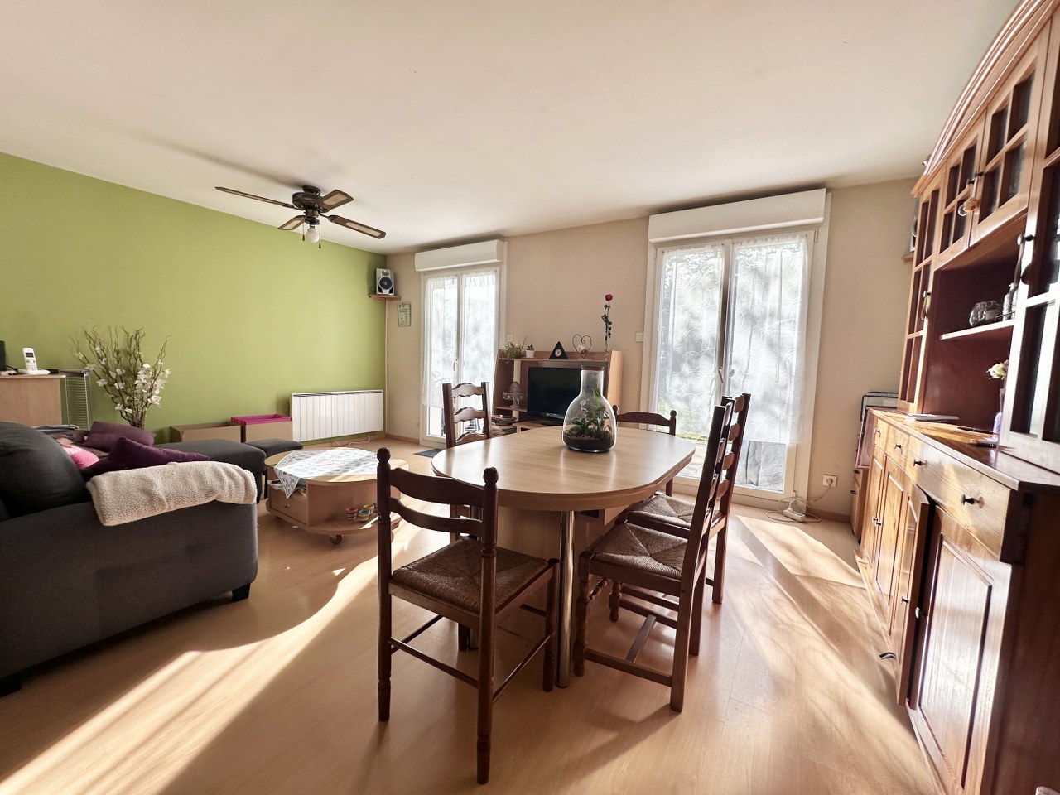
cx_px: 530
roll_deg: -2.2
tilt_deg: -4.6
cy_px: 398
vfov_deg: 85.7
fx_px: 429
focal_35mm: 14
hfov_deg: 102.1
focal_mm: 2.22
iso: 40
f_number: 2.2
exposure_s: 1/231
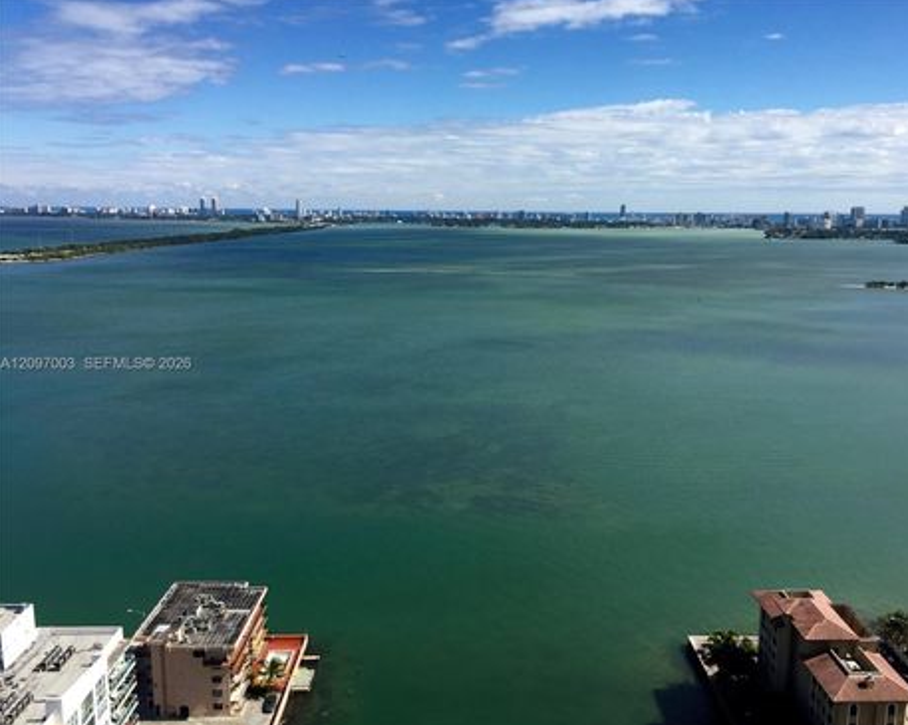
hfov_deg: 57.1
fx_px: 833
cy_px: 364
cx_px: 495
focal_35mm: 31
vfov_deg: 47.1
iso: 32
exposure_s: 1/2639
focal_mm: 4.15
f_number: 2.2
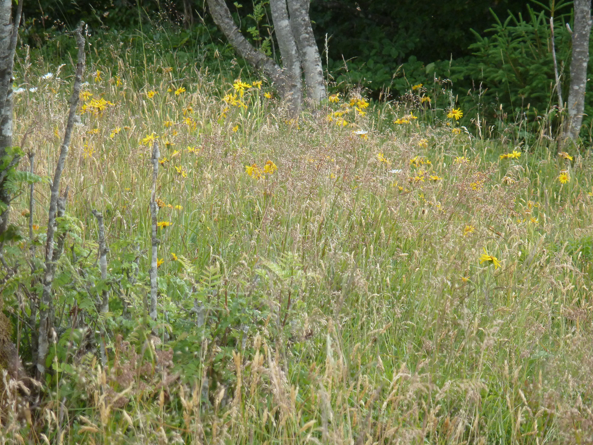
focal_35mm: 185
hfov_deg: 10.7
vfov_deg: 8.0
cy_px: 214
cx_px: 311
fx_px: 3169
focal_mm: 30.1
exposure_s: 1/80
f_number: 5.4
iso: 200
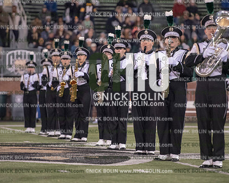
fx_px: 1817
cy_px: 80
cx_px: 129
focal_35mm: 268
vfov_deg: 5.8
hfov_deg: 7.2
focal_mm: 200
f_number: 3.2
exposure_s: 1/1250
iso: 5000
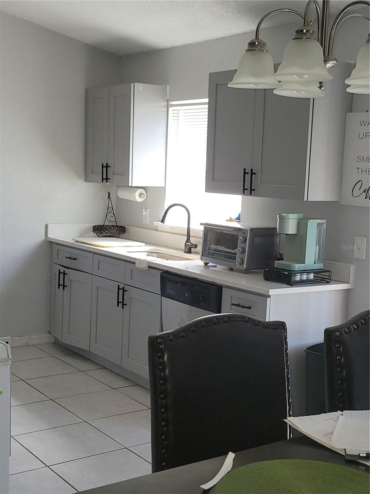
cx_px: 185
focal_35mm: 26
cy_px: 247
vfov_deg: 67.3
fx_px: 371
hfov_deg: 53.1
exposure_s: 1/60
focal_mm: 5.4
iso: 125
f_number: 1.8
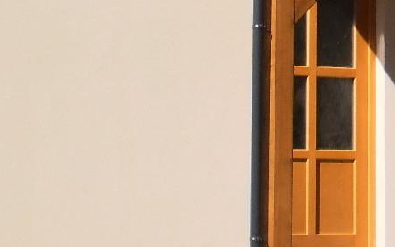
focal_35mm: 137
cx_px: 421
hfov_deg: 14.9
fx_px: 1475
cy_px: -21
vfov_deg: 9.5
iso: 100
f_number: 4.6
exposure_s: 1/1600
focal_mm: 6.3
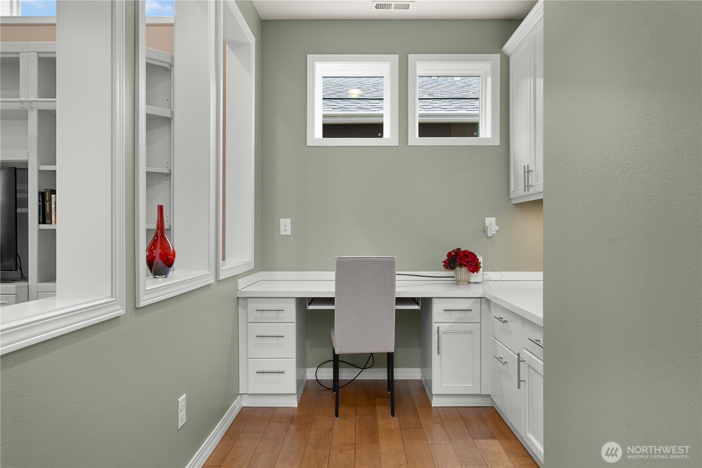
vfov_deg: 53.1
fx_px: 468
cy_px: 234
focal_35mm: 24
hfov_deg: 73.7
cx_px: 351
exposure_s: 1/8
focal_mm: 24
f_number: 6.7
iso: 1000
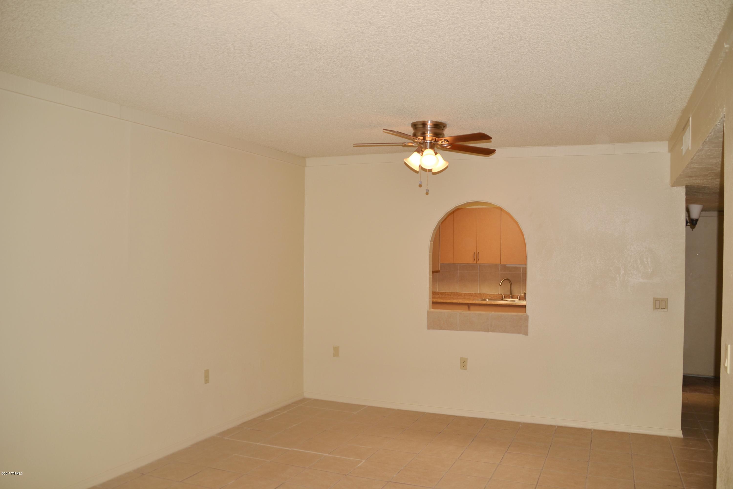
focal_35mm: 30
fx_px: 611
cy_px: 244
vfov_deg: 43.6
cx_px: 366
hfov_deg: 61.9
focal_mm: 20
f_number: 3.5
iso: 100
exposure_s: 1/60
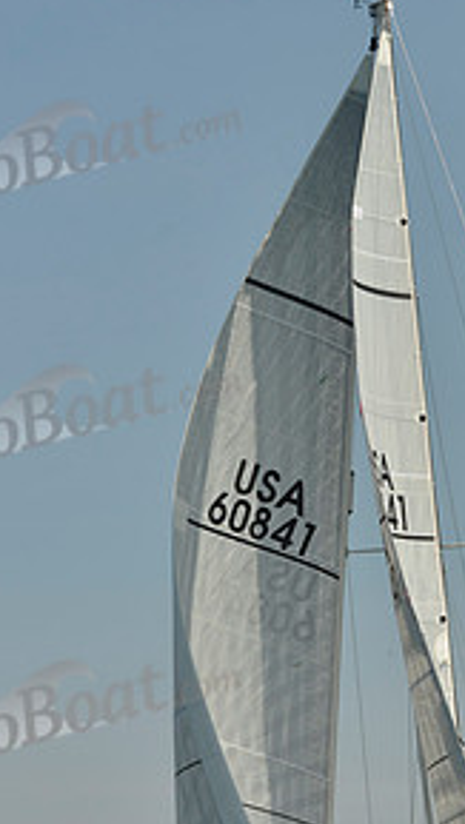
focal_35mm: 147
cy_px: 533
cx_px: 389
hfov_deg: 8.3
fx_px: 3216
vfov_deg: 14.6
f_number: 8
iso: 200
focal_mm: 70
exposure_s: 1/1250
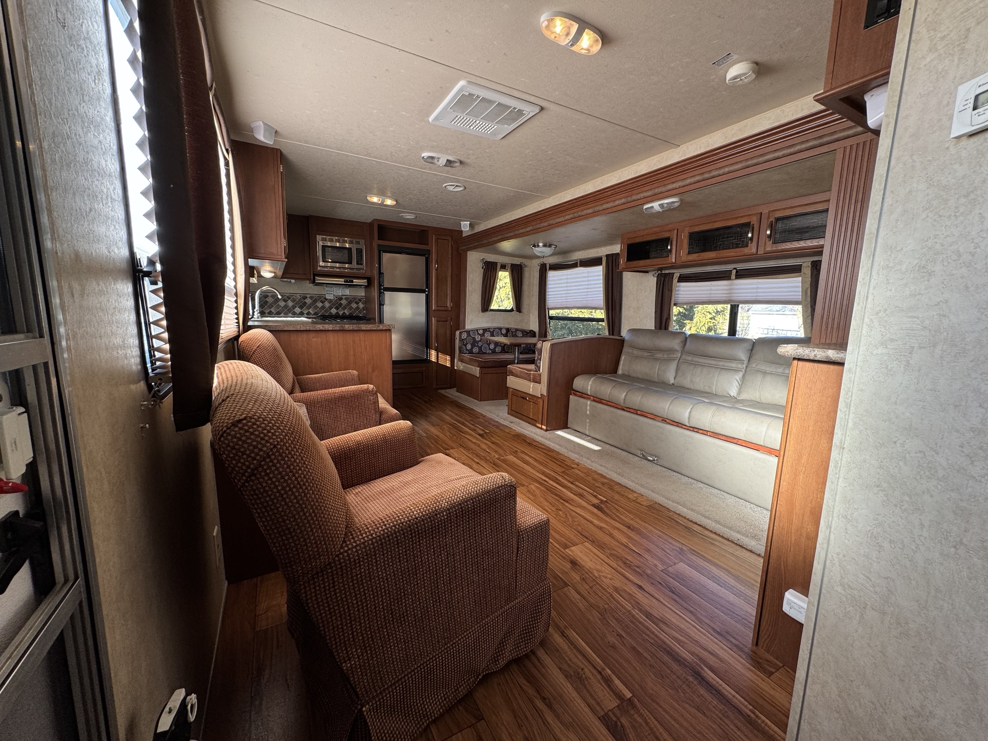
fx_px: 400
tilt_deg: -10.2
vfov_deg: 85.7
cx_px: 494
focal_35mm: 14
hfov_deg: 102.1
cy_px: 370
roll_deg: -0.4
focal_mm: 2.22
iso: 64
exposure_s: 1/99
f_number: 2.2
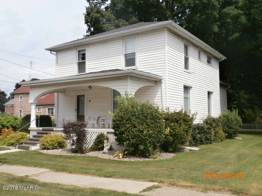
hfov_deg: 49.0
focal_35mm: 38
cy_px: 98
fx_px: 288
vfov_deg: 37.7
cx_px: 131
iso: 100
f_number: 9.9
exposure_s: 1/125
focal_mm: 6.67
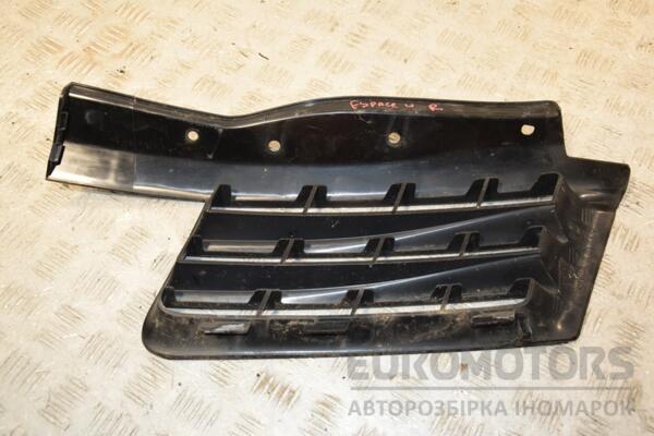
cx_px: 327
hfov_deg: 49.6
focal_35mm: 39
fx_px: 708
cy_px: 218
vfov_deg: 34.2
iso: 800
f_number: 5.6
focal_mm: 26
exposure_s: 1/200
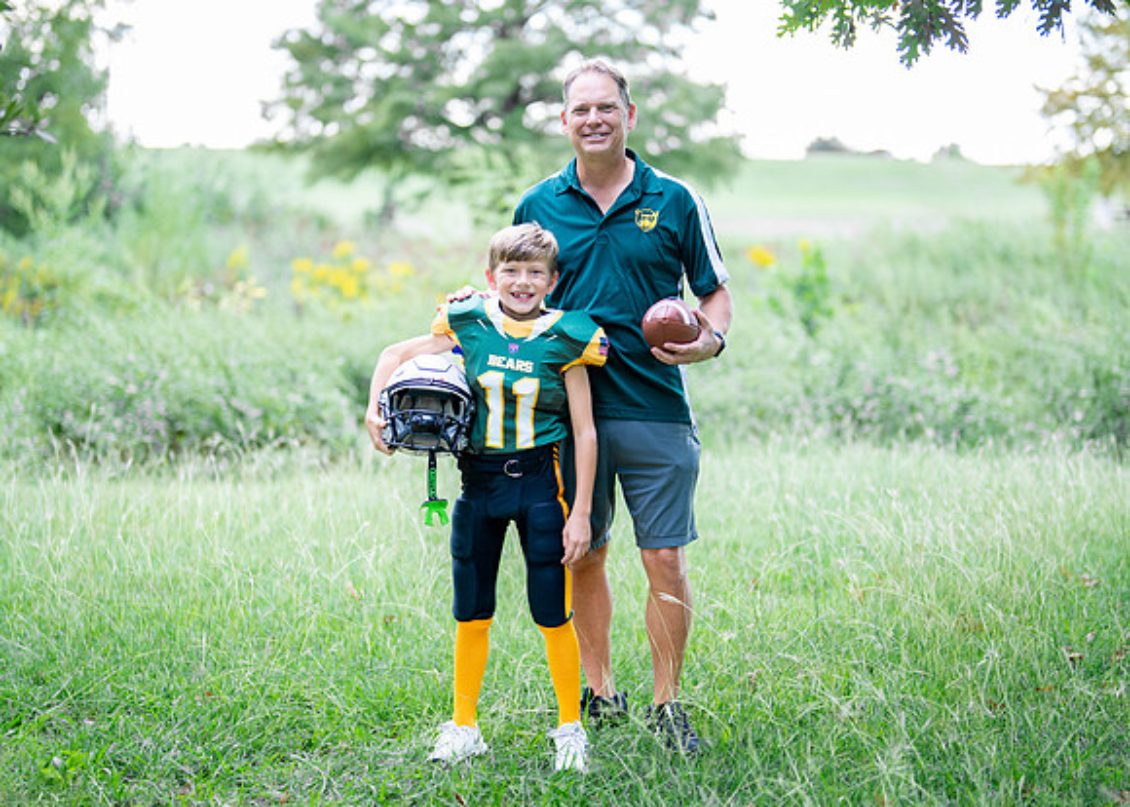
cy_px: 382
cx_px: 566
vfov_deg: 22.5
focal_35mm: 63
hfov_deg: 31.1
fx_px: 2028
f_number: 1.2
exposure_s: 1/1250
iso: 320
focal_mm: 50
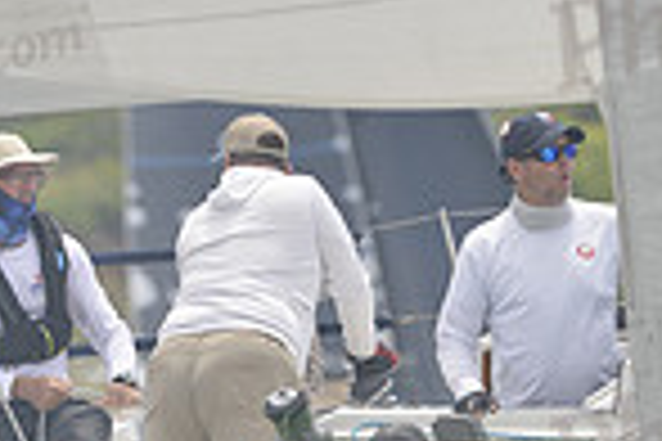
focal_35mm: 945
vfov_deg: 1.5
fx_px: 17376
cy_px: 686
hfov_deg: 2.2
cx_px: 320
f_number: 7.1
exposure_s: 1/1000
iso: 280
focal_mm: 240
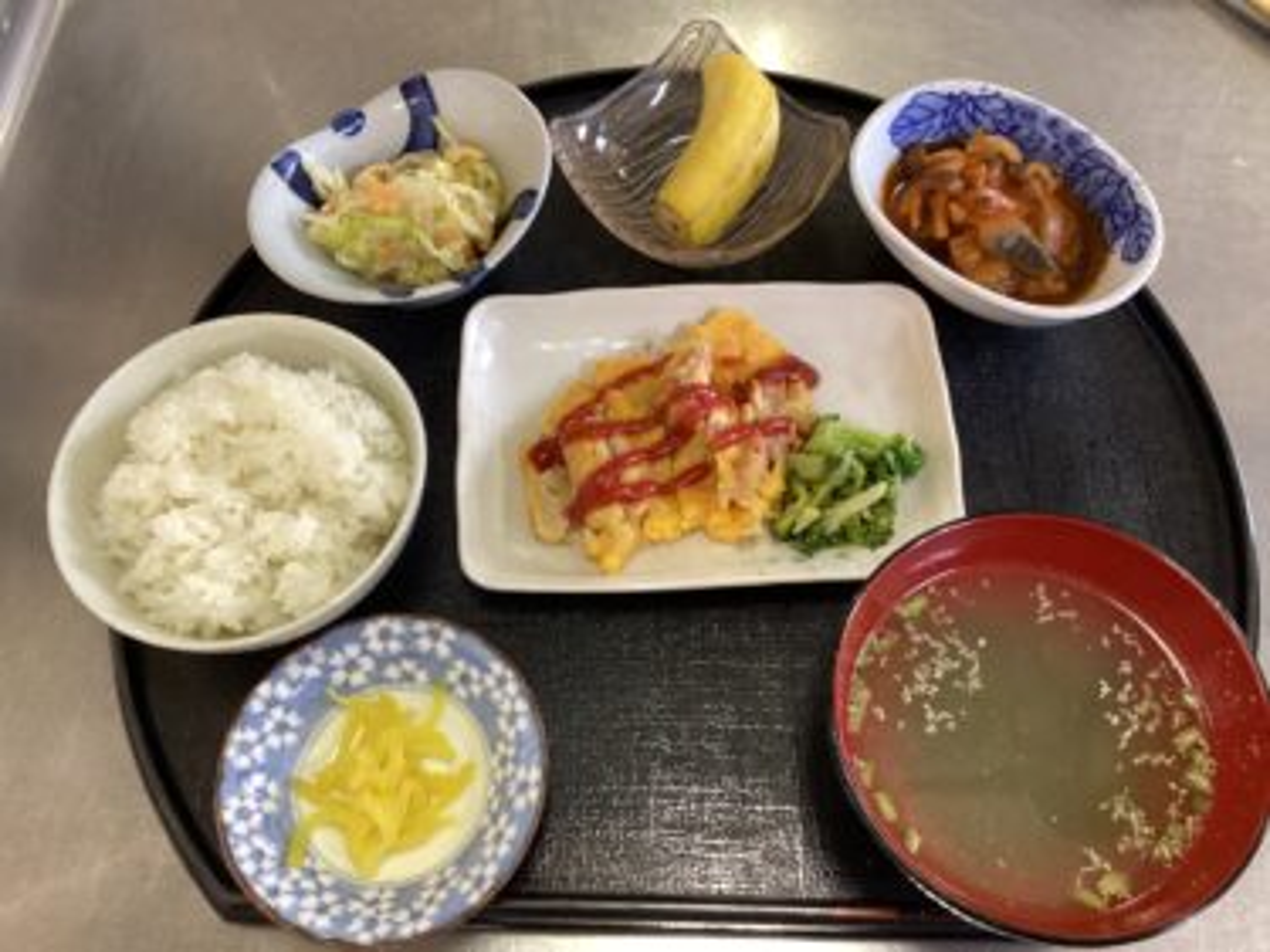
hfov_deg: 58.4
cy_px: 476
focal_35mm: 31
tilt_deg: -65.2
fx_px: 1137
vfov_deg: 45.4
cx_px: 635
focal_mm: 3.3
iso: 320
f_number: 2.4
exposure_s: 1/40
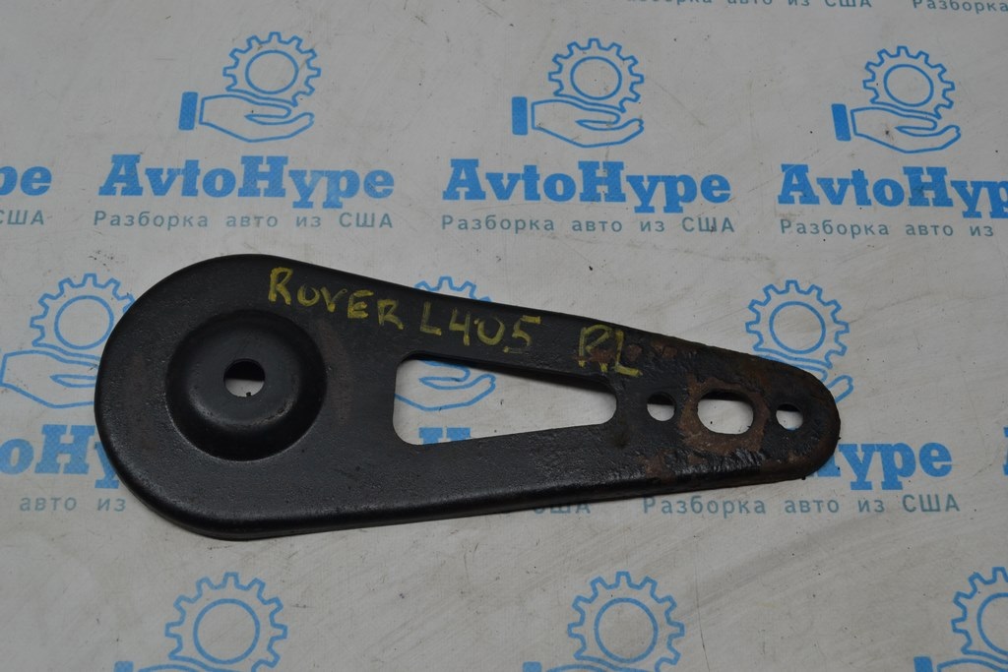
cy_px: 336
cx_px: 504
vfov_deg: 34.2
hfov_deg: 49.5
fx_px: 1092
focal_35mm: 39
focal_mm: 26
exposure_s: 1/125
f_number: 5.6
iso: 360
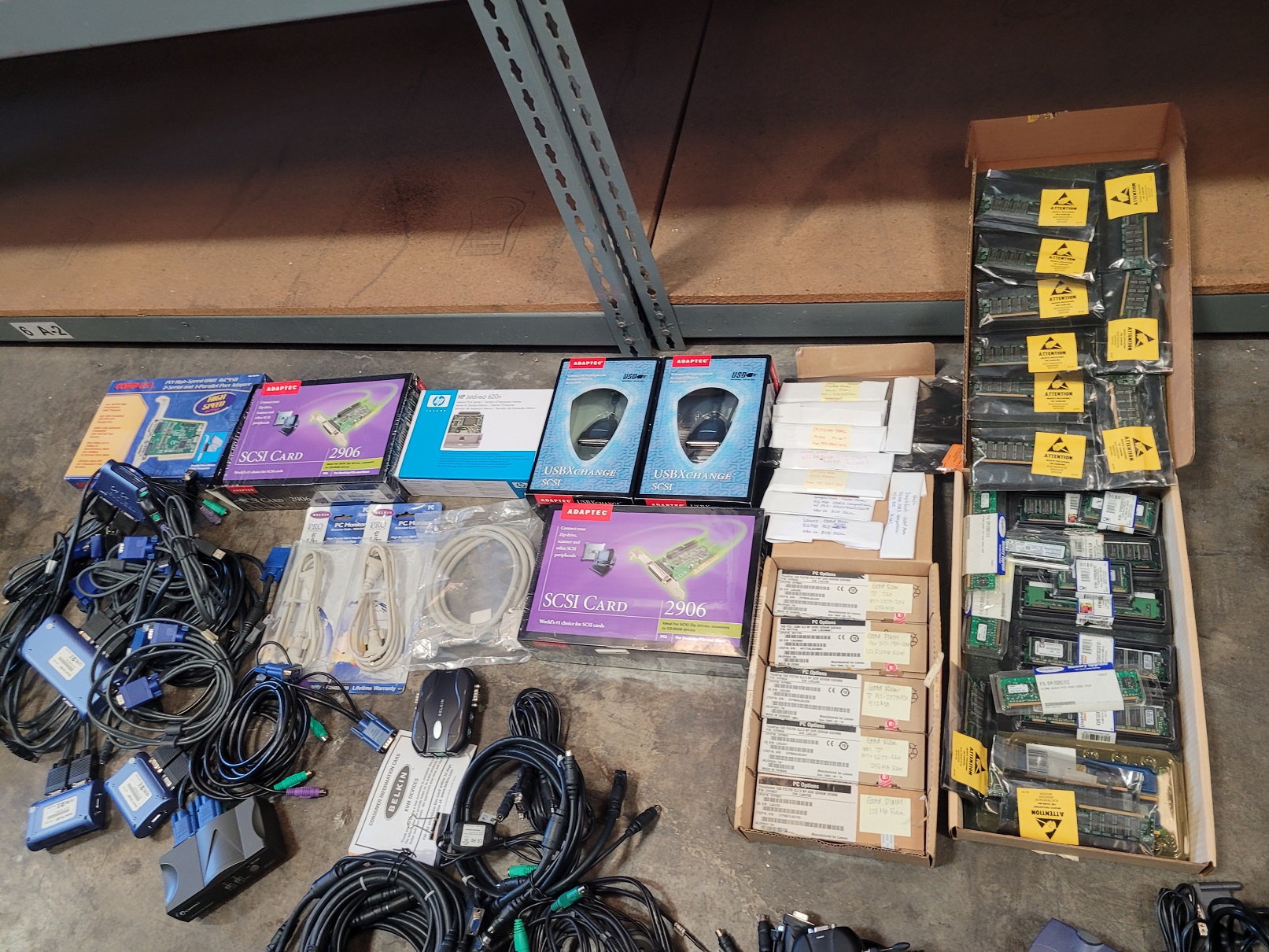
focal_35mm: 26
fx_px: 953
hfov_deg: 67.3
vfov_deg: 53.1
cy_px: 476
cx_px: 634
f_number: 1.8
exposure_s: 1/40
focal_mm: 5.4
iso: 200
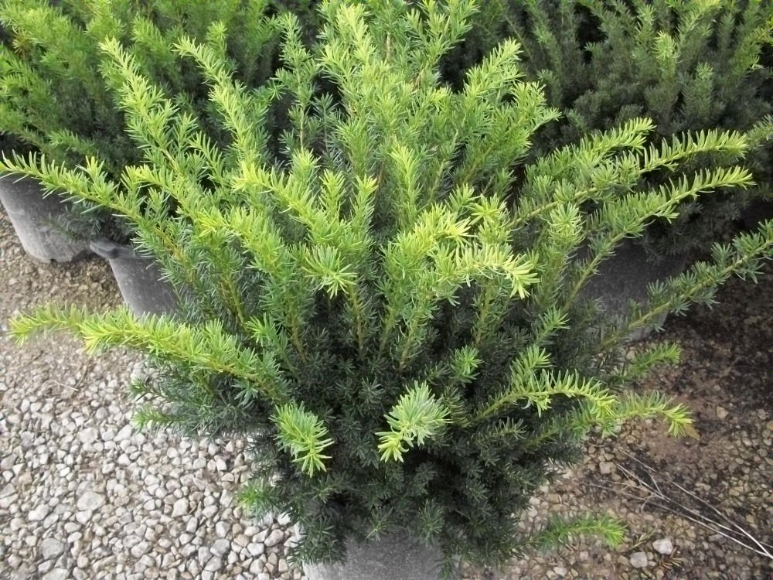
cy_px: 290
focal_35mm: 35
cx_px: 386
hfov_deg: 52.6
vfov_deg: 40.7
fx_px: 782
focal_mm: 6.3
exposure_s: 1/400
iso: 640
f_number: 3.1
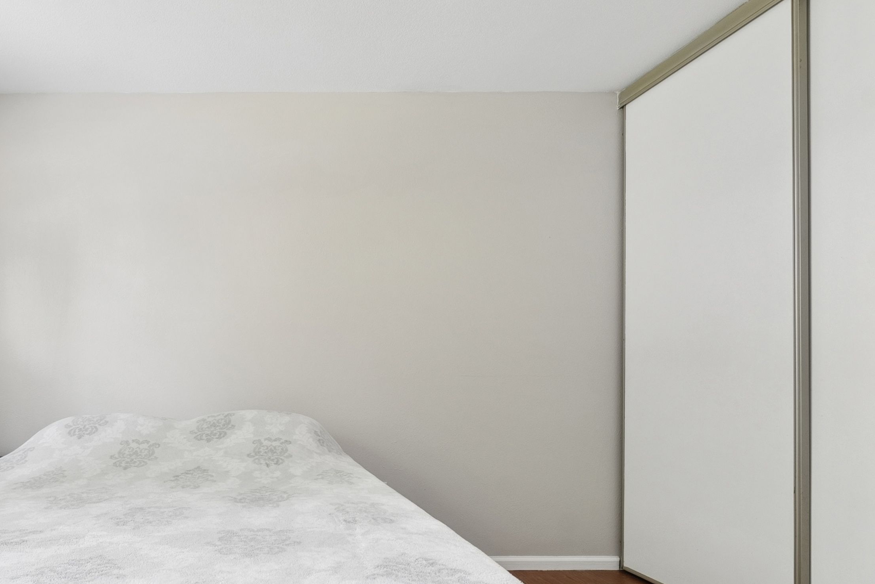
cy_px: 383
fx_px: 608
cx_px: 225
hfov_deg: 67.2
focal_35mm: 25
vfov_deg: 50.5
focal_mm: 13
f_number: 8
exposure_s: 1/25
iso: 500
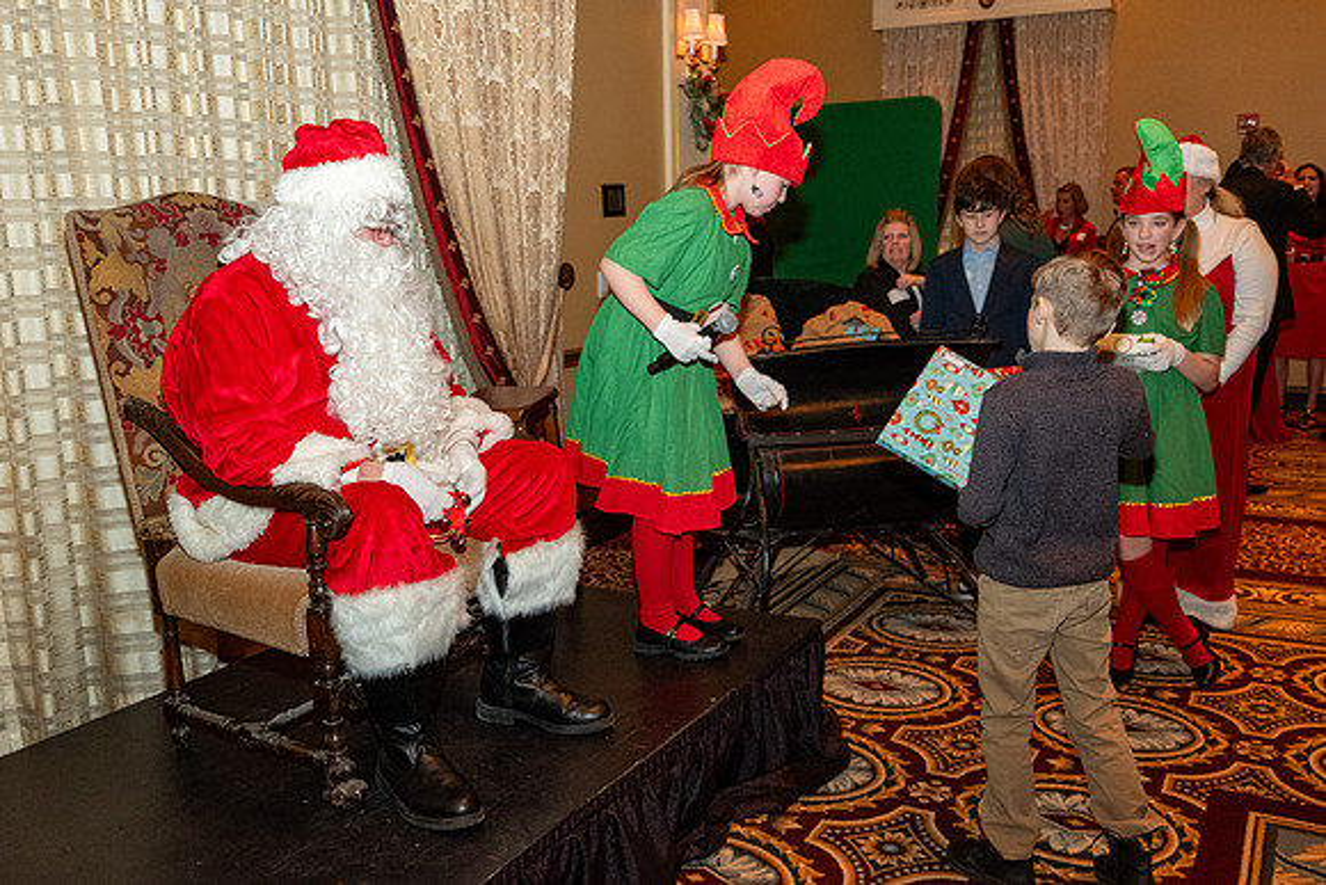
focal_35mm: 31
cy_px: 442
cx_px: 663
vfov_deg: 42.3
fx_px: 1142
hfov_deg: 60.3
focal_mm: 20.5
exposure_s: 1/125
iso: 2500
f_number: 3.2
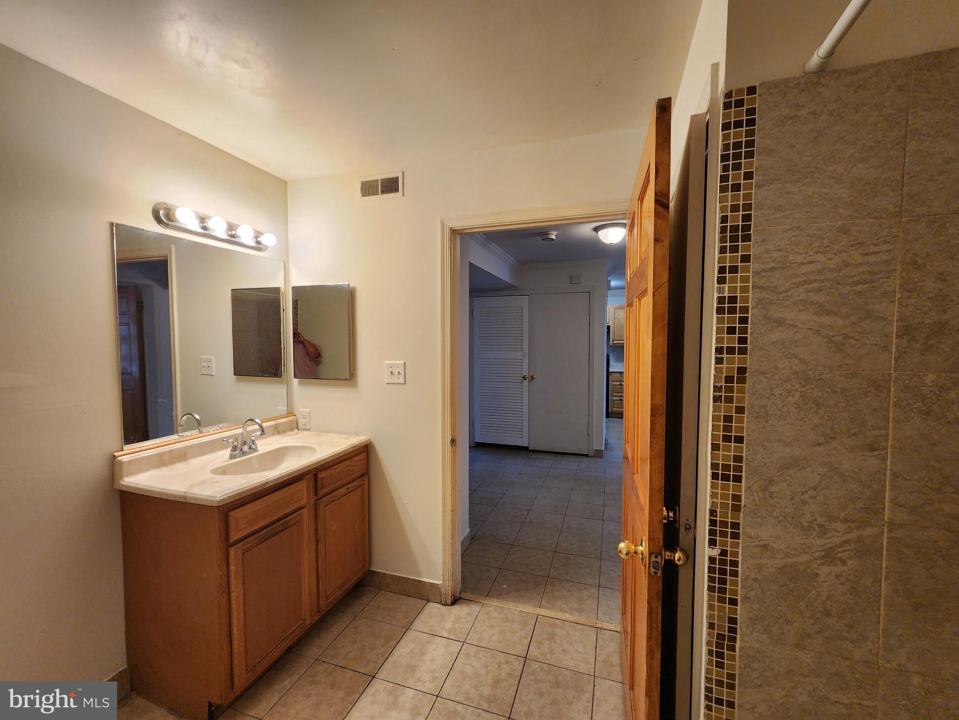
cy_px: 360
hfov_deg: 106.2
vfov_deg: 89.9
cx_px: 480
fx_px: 360
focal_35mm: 13
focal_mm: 2.2
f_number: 2.2
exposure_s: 1/60
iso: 160
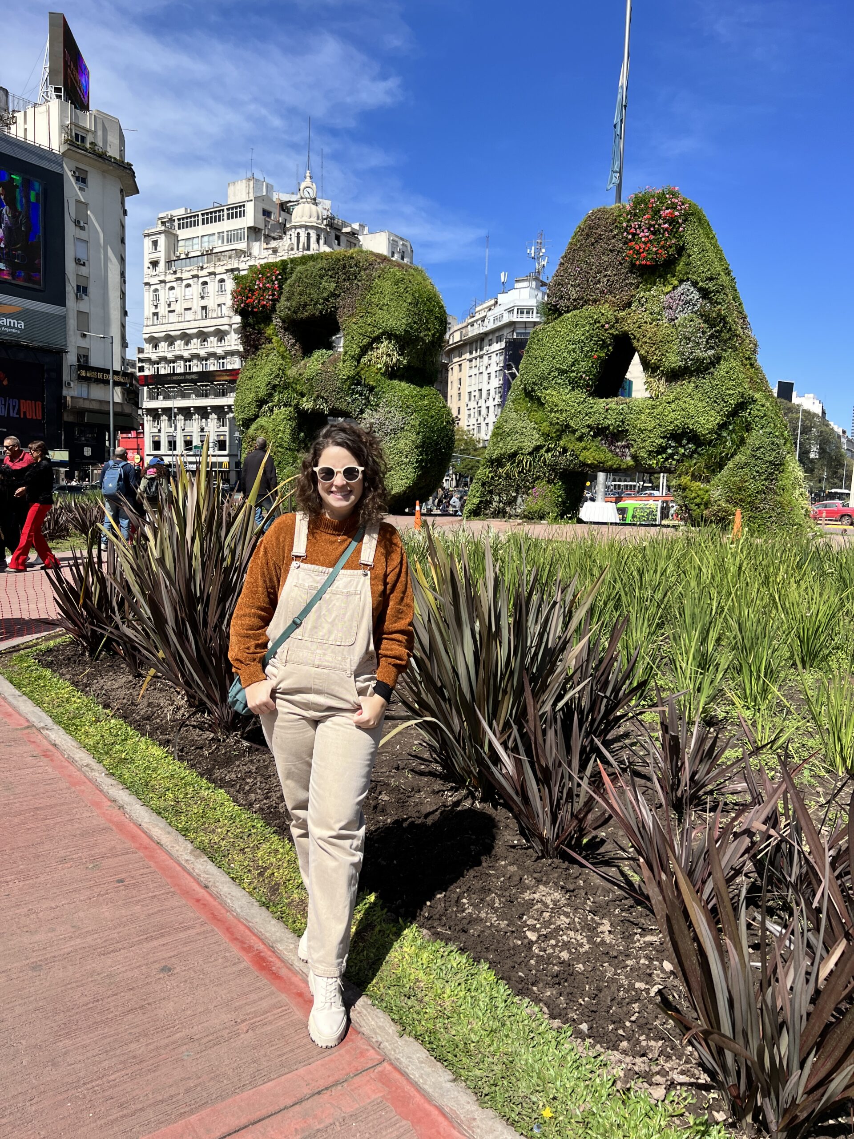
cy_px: 570
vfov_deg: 67.3
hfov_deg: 53.1
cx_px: 427
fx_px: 855
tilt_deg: -5.4
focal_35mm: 26
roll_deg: -2.1
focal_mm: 5.7
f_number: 1.5
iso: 50
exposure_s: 1/3831
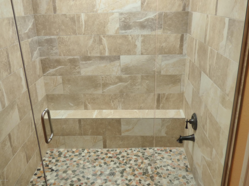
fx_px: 230
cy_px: 93
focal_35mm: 32
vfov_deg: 44.2
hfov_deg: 56.8
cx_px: 124
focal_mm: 5.78
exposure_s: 1/100
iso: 250
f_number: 3.4
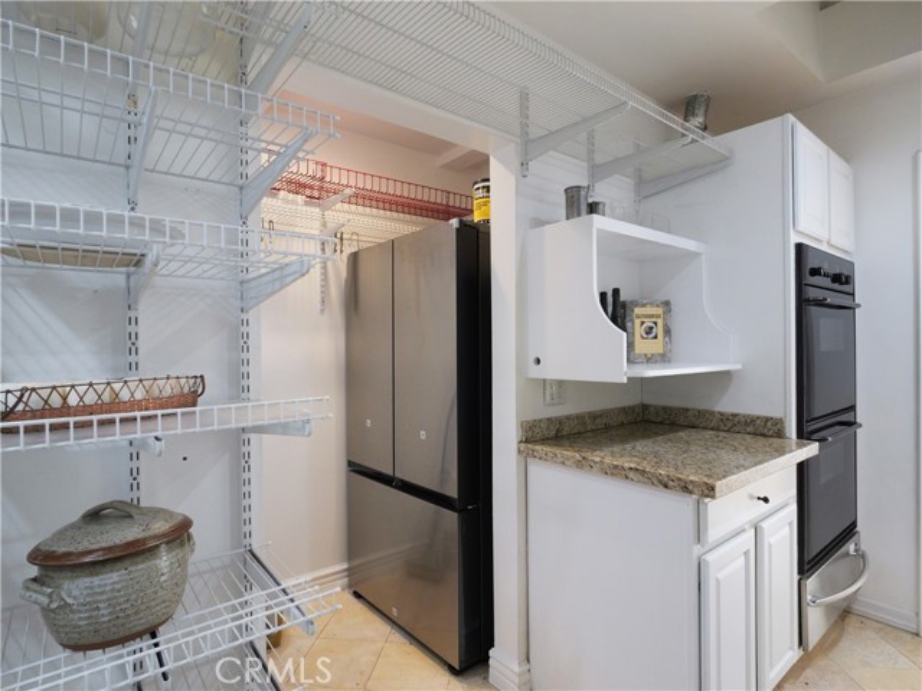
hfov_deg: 87.8
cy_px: 346
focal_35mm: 18
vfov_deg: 71.6
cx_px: 461
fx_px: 479
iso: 1250
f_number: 8
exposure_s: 1/50
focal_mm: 9
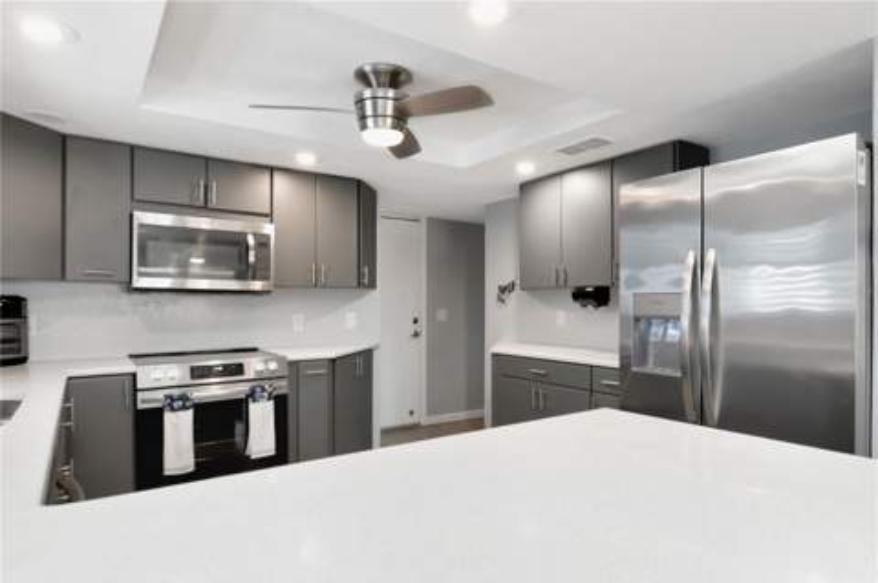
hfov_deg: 81.3
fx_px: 512
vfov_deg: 59.4
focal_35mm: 21
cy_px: 292
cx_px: 439
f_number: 8
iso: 1600
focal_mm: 14
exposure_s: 1/40
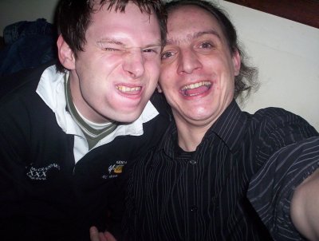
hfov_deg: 48.9
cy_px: 120
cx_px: 160
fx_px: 351
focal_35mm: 38
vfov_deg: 37.9
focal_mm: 4.99
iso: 140
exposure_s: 1/60
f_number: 4.5
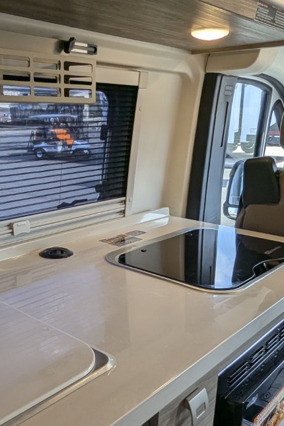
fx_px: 426
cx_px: 106
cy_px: 251
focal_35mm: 36
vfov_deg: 52.9
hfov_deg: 36.6
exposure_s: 1/232
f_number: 2.2
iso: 53
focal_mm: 2.35
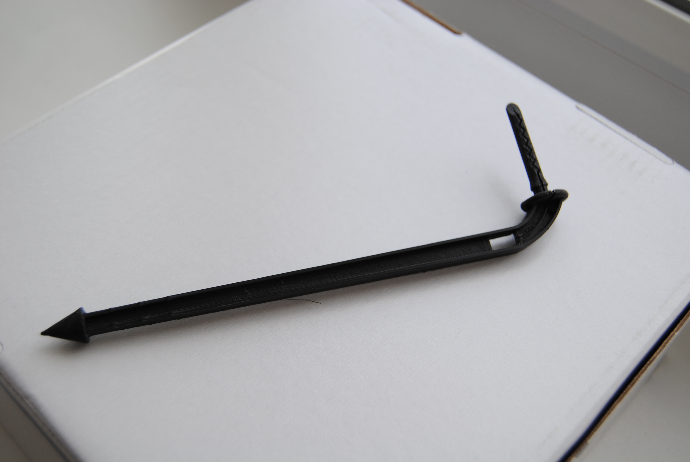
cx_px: 345
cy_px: 231
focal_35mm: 45
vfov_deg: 29.9
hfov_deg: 43.6
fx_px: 864
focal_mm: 30
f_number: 4.2
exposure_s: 1/125
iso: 100
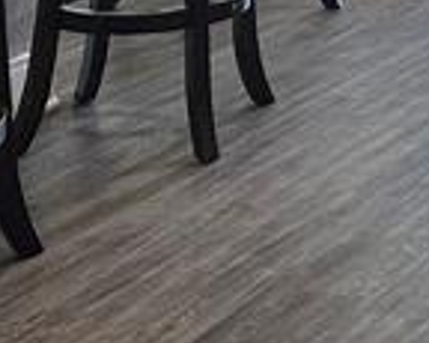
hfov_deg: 10.0
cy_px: -540
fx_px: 2119
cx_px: 1067
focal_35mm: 167
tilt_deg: -0.8
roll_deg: -2.0
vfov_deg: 8.3
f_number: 1.78
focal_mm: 6.86
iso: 160
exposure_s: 1/60
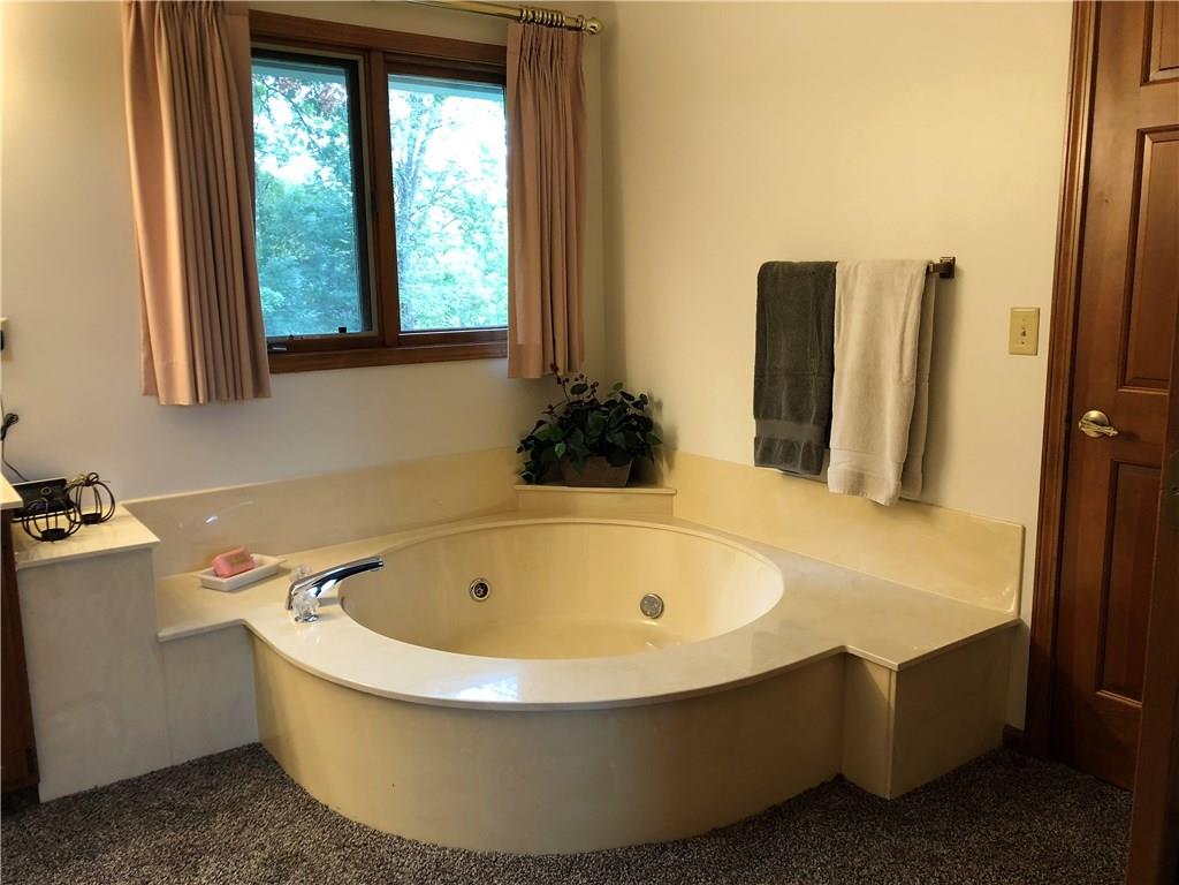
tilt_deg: -9.2
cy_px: 442
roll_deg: +1.3
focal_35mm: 28
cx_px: 590
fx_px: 954
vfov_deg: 49.7
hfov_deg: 63.4
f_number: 1.8
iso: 40
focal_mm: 3.99
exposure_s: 1/20
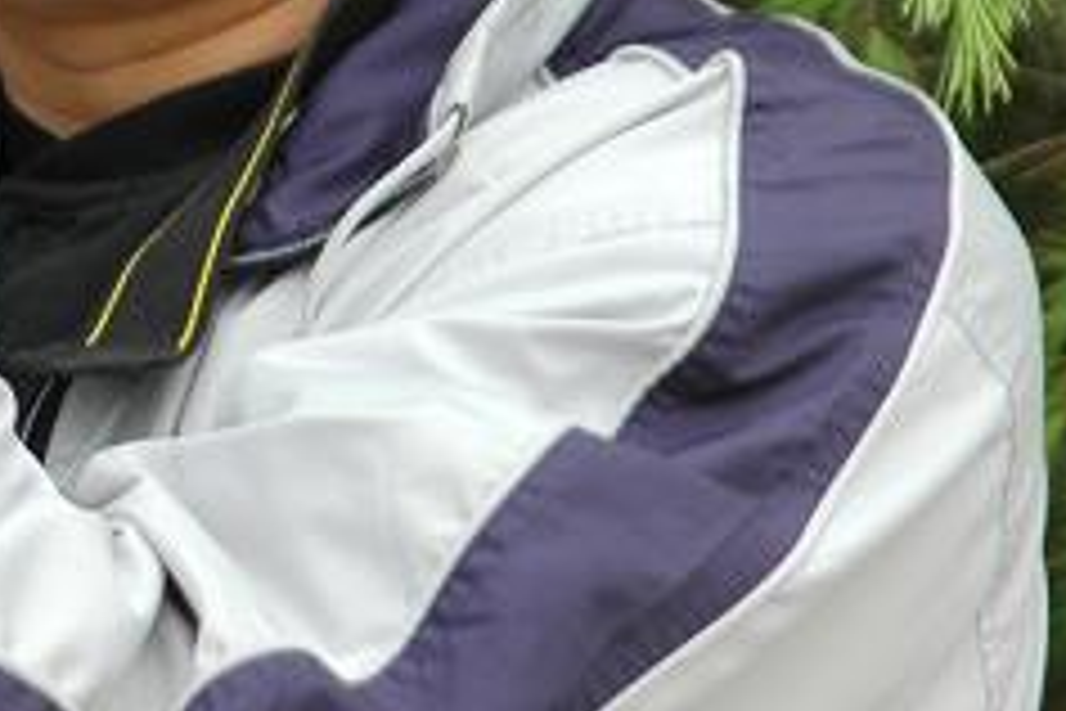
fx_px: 16492
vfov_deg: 2.5
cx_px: -103
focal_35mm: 557
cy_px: -104
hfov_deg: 3.7
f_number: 5
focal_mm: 110
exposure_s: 1/400
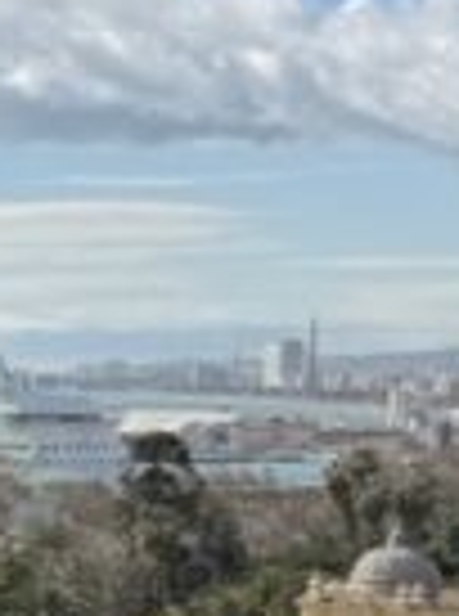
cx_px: -850
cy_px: 607
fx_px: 3197
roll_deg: -0.7
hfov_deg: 7.4
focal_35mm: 180
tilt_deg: -5.8
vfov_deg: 10.9
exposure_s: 1/6711
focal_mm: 6.76
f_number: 1.78
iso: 80
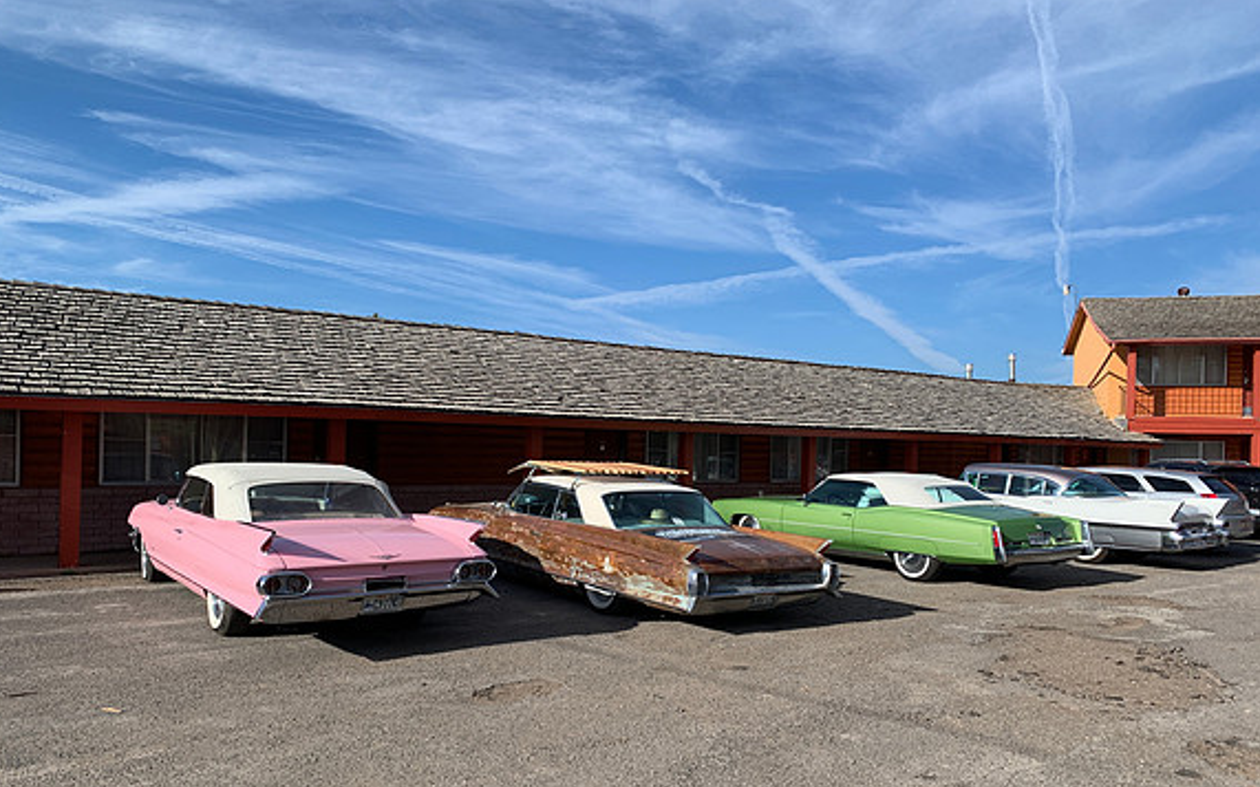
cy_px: 457
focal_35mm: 28
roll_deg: -2.4
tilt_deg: -0.6
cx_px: 624
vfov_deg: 44.4
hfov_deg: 66.5
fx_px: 962
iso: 25
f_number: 1.8
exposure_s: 1/2160
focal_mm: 4.25
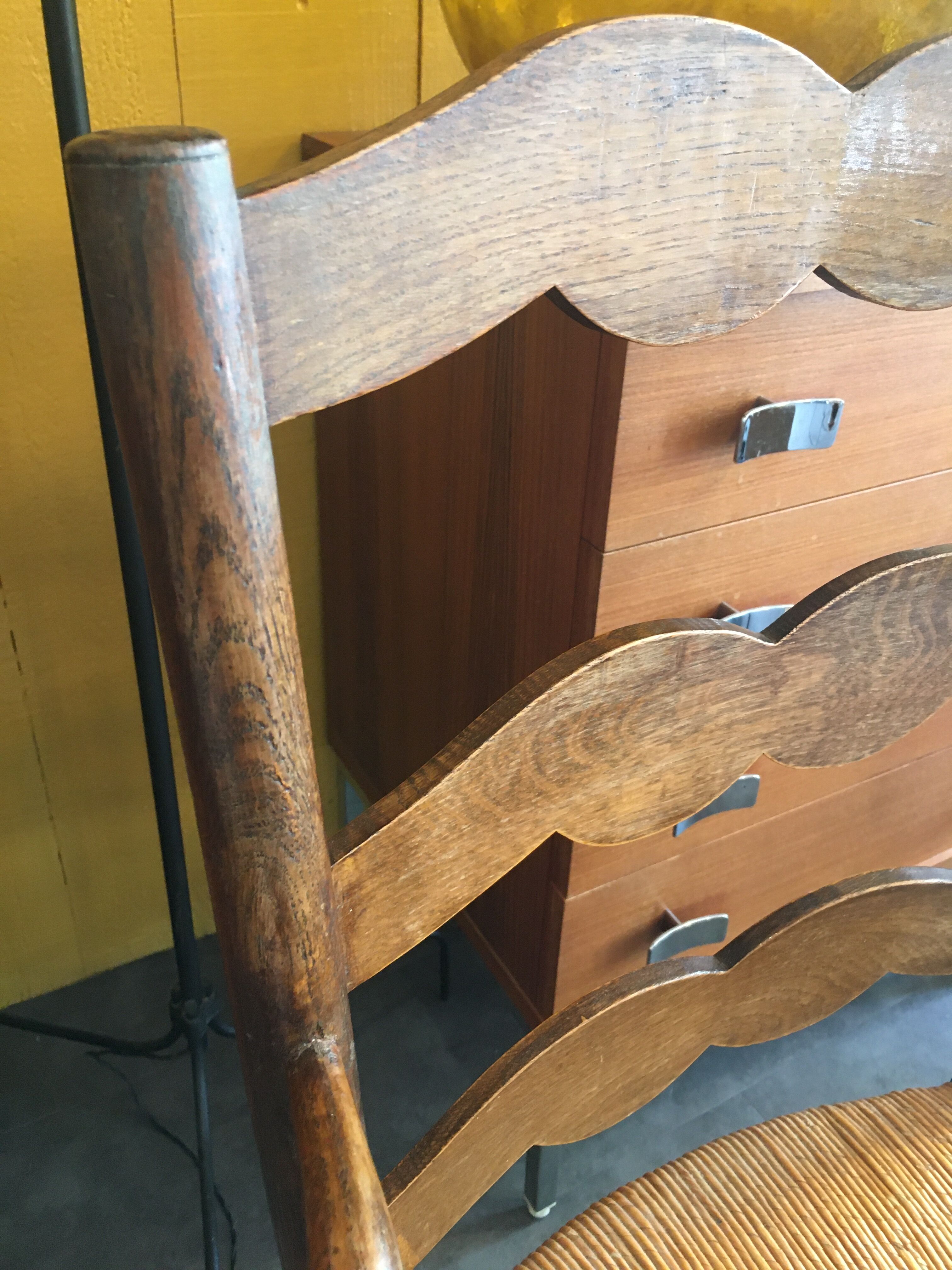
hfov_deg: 48.2
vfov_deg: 61.7
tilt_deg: -32.6
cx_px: 476
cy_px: 635
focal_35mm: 29
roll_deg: -4.2
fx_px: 1063
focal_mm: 4.15
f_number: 2.2
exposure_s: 1/33
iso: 200
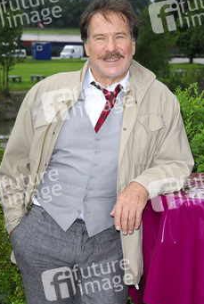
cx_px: 114
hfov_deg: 11.2
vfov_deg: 16.6
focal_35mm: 123
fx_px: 1040
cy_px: 146
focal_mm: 70
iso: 200
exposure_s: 1/250
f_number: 9
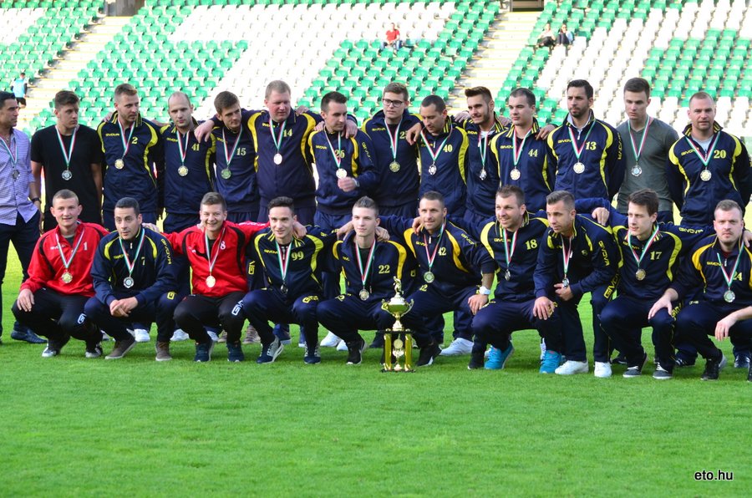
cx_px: 376
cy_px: 249
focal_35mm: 105
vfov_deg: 13.0
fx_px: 2189
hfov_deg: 19.5
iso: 250
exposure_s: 1/160
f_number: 5
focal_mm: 70
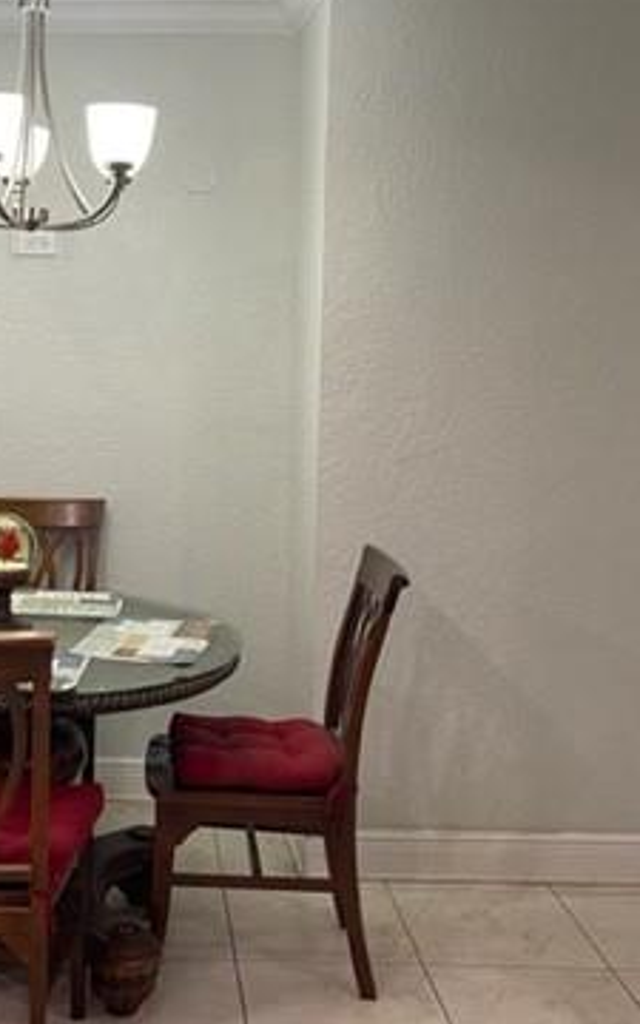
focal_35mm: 49
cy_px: 435
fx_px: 1367
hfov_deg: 25.8
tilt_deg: -4.6
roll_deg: -1.5
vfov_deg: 40.9
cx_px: 119
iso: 100
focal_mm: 5.1
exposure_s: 1/60
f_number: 1.6
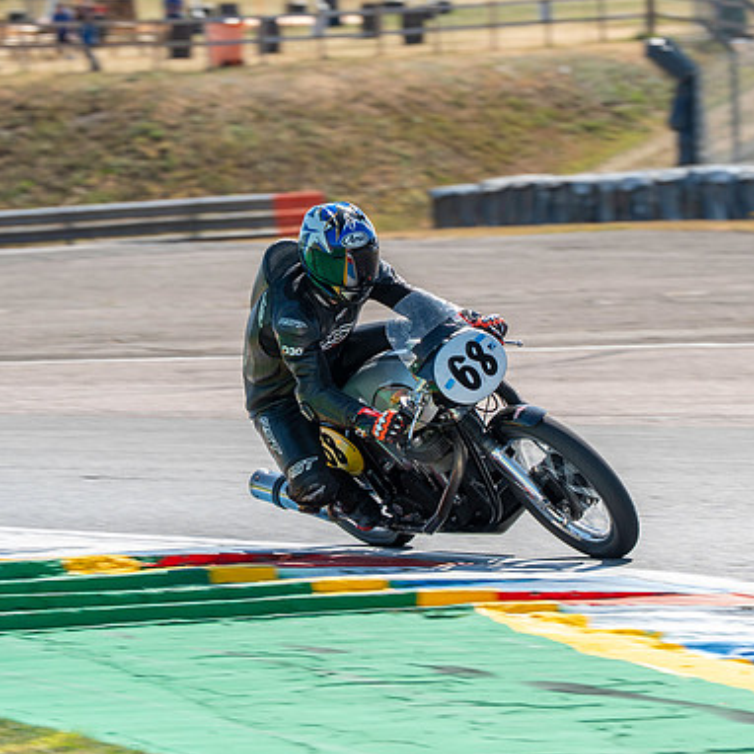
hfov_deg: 5.3
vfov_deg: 5.3
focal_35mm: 329
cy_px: 354
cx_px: 388
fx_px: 8108
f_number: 7.1
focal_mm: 200
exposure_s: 1/320
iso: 160
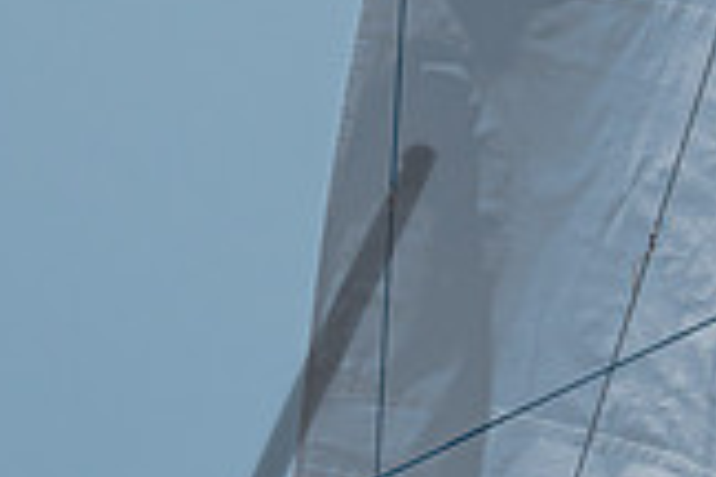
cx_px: 670
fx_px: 36593
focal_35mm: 1840
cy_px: 530
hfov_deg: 1.1
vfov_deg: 0.7
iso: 200
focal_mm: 290
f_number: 5.6
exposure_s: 1/2000
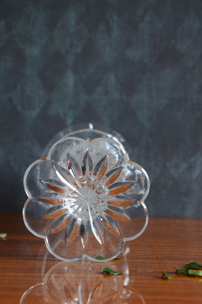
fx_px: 1467
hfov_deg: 7.9
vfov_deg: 11.9
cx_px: 99
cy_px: 165
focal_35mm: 174
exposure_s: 1/25
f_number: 9
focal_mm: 105
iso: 800
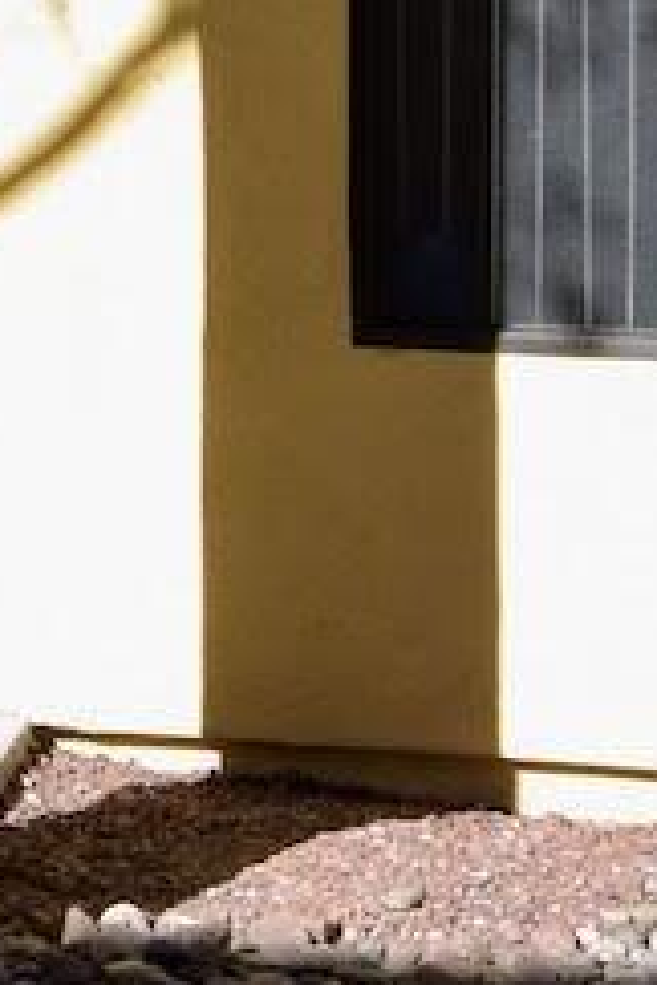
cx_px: -418
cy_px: -332
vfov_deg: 13.8
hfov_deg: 9.3
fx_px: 3887
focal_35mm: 142
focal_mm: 12
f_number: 9
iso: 400
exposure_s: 1/640
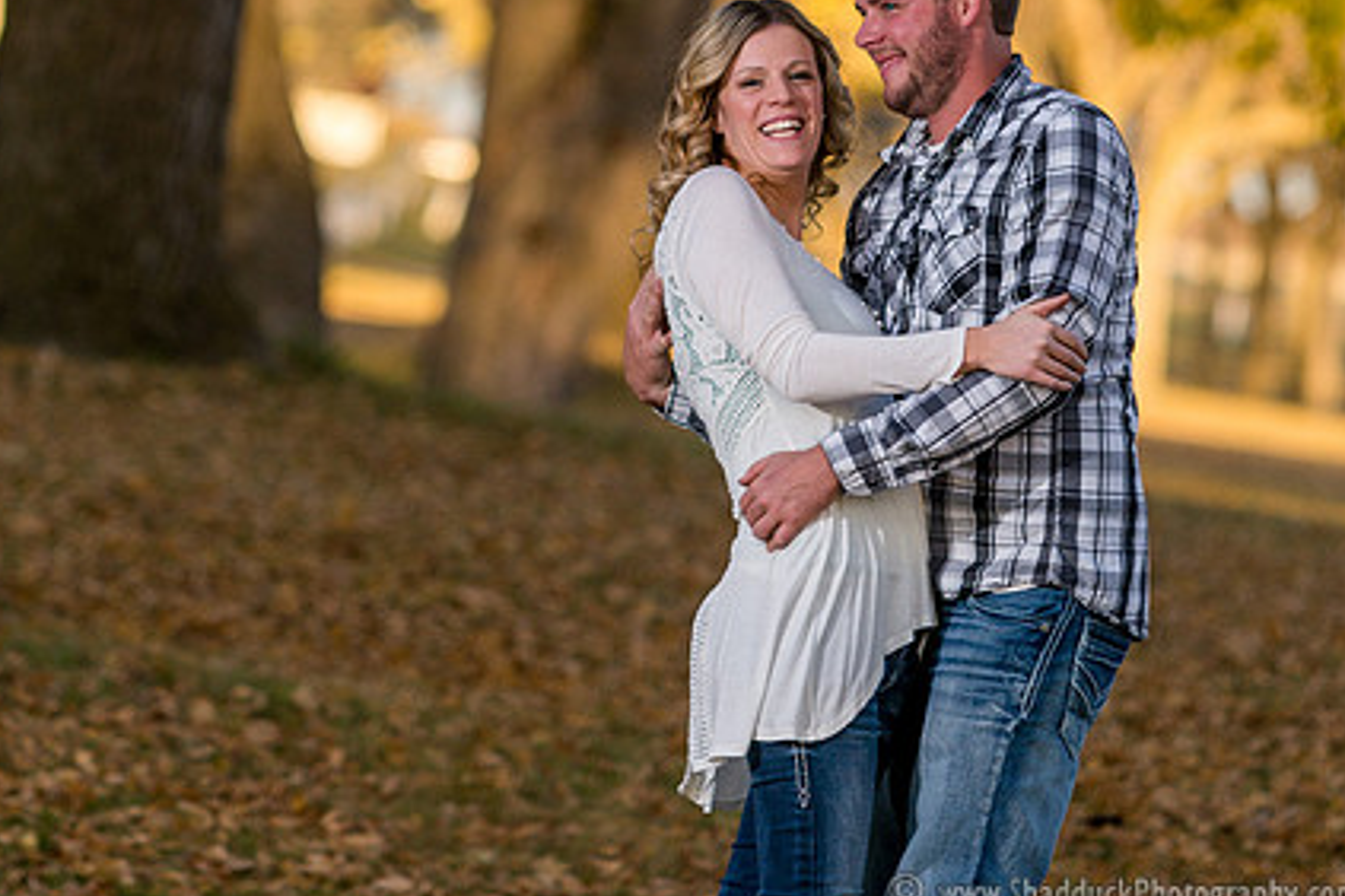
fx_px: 9227
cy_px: 335
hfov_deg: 8.3
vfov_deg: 5.6
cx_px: 569
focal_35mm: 247
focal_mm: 180
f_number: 3.5
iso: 200
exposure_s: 1/320
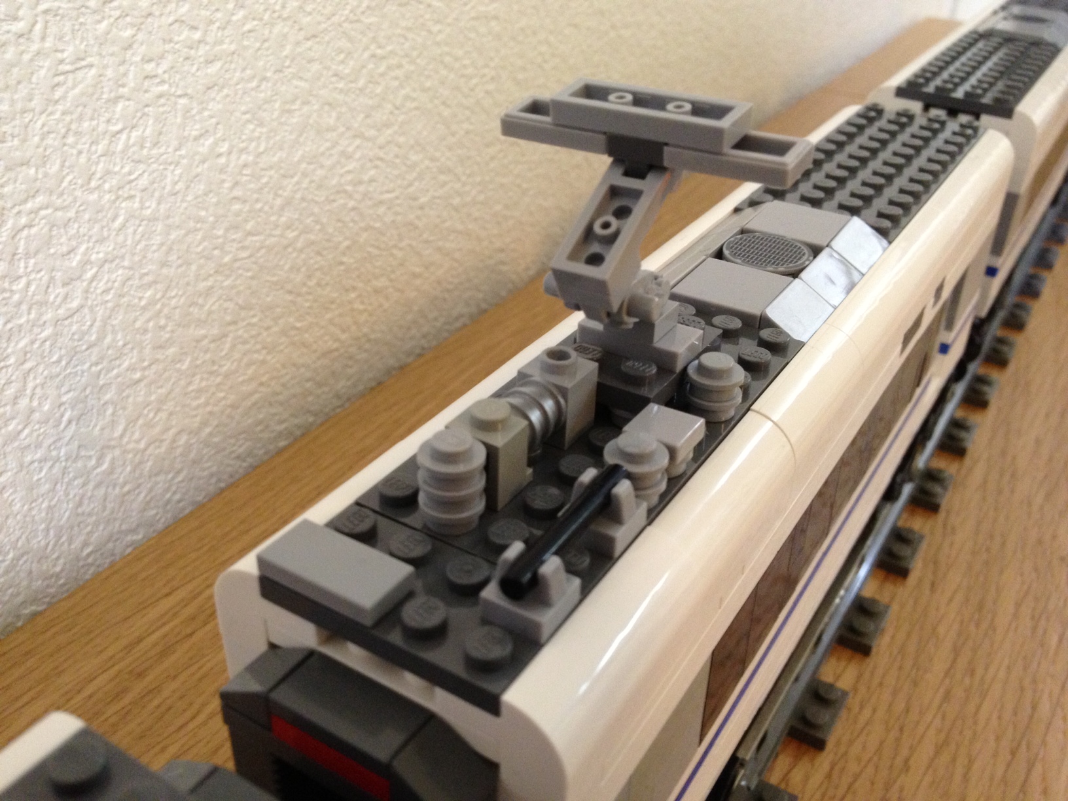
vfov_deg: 40.7
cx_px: 534
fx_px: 1080
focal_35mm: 35
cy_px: 400
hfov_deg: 52.6
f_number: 2.4
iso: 250
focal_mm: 4.28
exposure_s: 1/20
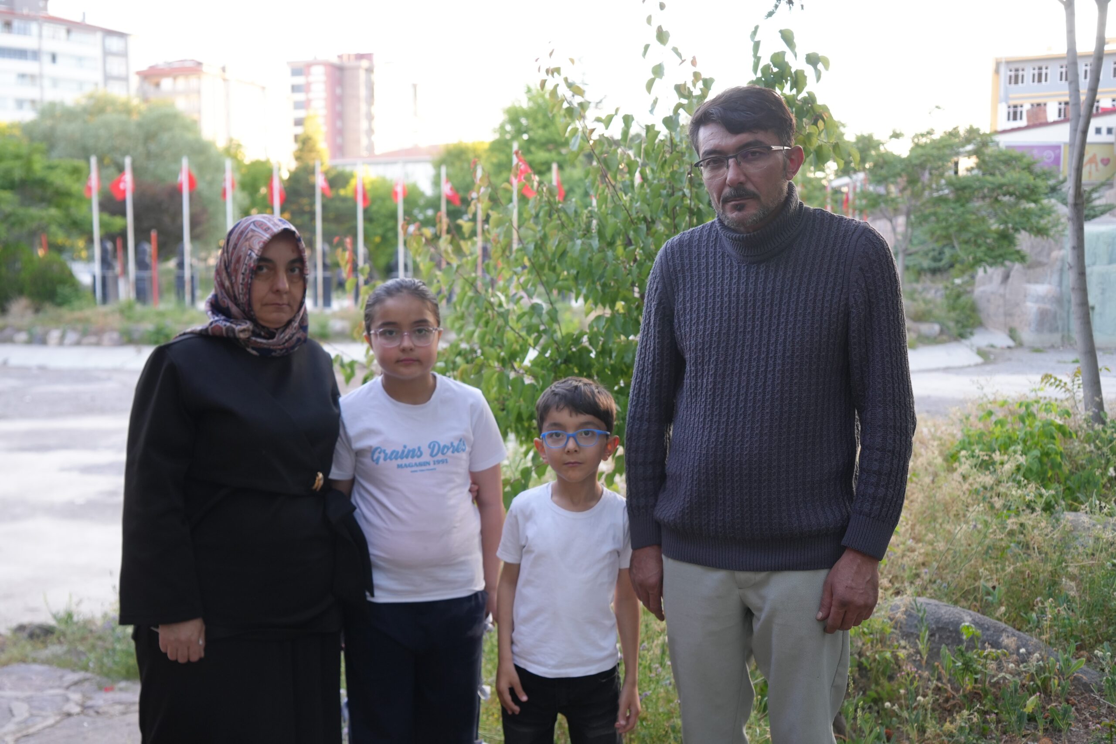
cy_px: 372
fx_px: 1085
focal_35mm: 35
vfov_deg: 37.9
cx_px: 558
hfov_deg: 54.4
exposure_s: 1/160
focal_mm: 35
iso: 800
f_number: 4
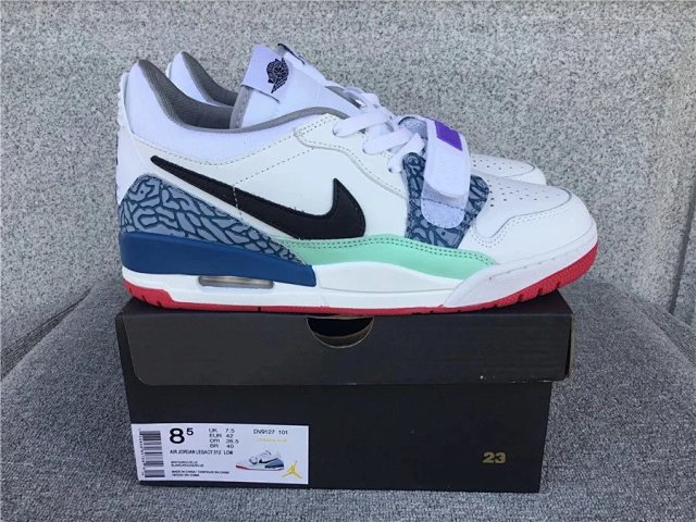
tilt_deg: -21.0
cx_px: 348
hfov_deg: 58.4
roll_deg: +0.4
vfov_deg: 45.4
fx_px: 623
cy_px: 261
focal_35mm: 31
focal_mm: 3.3
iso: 25
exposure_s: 1/277
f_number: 2.4
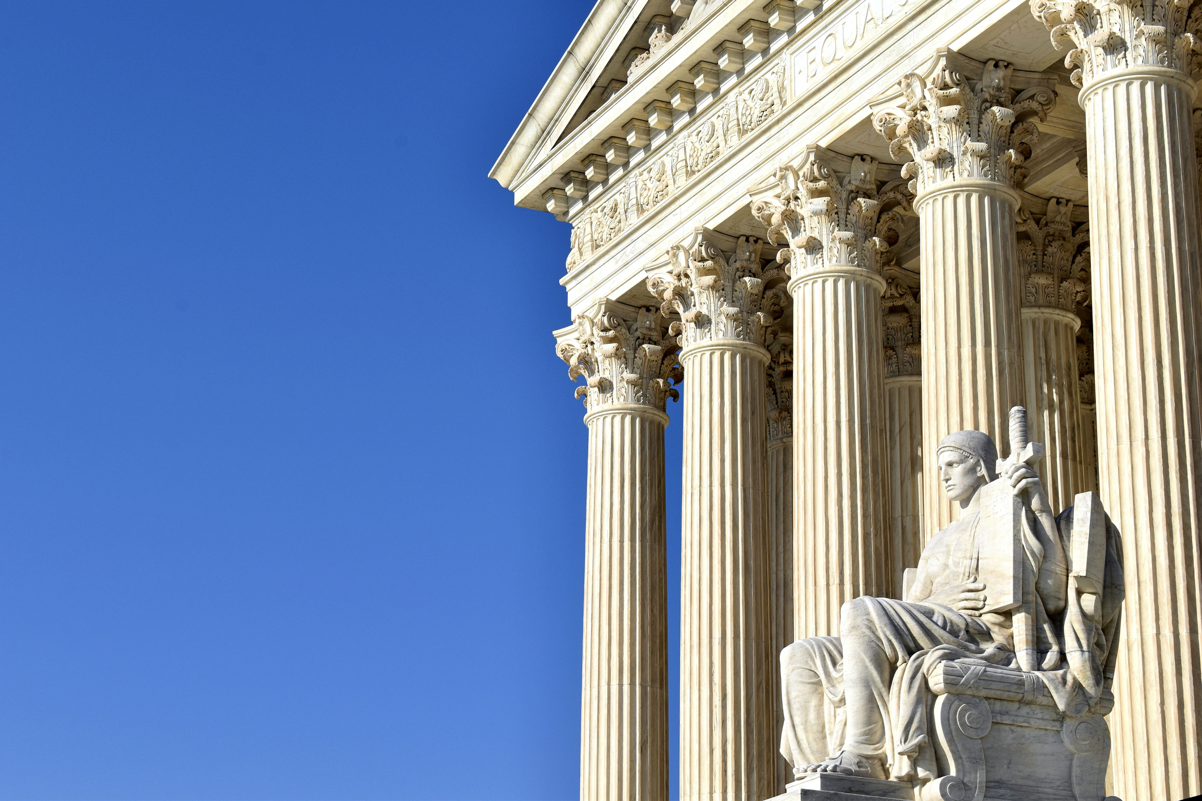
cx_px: 601
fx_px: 2754
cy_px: 400
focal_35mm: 82
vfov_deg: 16.6
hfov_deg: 24.6
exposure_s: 1/500
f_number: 11
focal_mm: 55
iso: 200
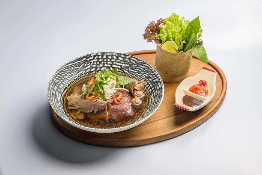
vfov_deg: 16.1
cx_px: 131
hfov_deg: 23.9
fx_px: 619
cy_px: 88
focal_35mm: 85
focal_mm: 85
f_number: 8.5
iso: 80
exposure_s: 1/200
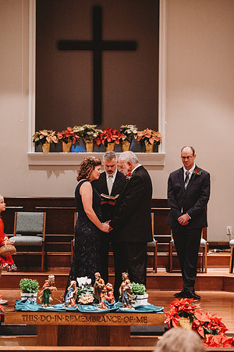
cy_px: 176
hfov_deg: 11.4
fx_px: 1170
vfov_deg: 17.1
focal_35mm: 120
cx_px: 117
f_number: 4
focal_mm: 120
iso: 5000
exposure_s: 1/200
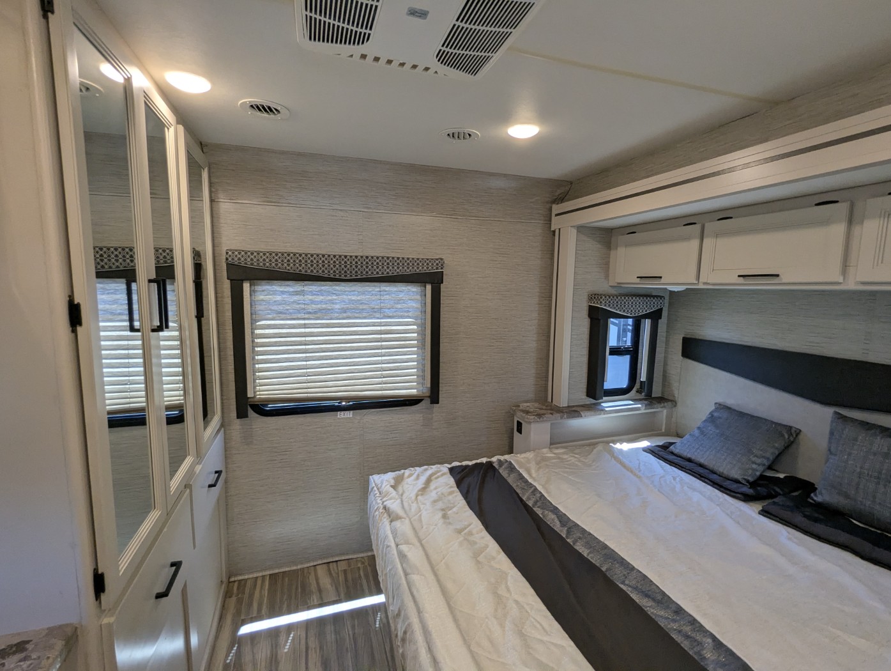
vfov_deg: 78.2
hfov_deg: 94.4
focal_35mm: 16
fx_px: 412
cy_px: 336
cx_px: 446
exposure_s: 1/103
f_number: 2.2
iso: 97
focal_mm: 2.35
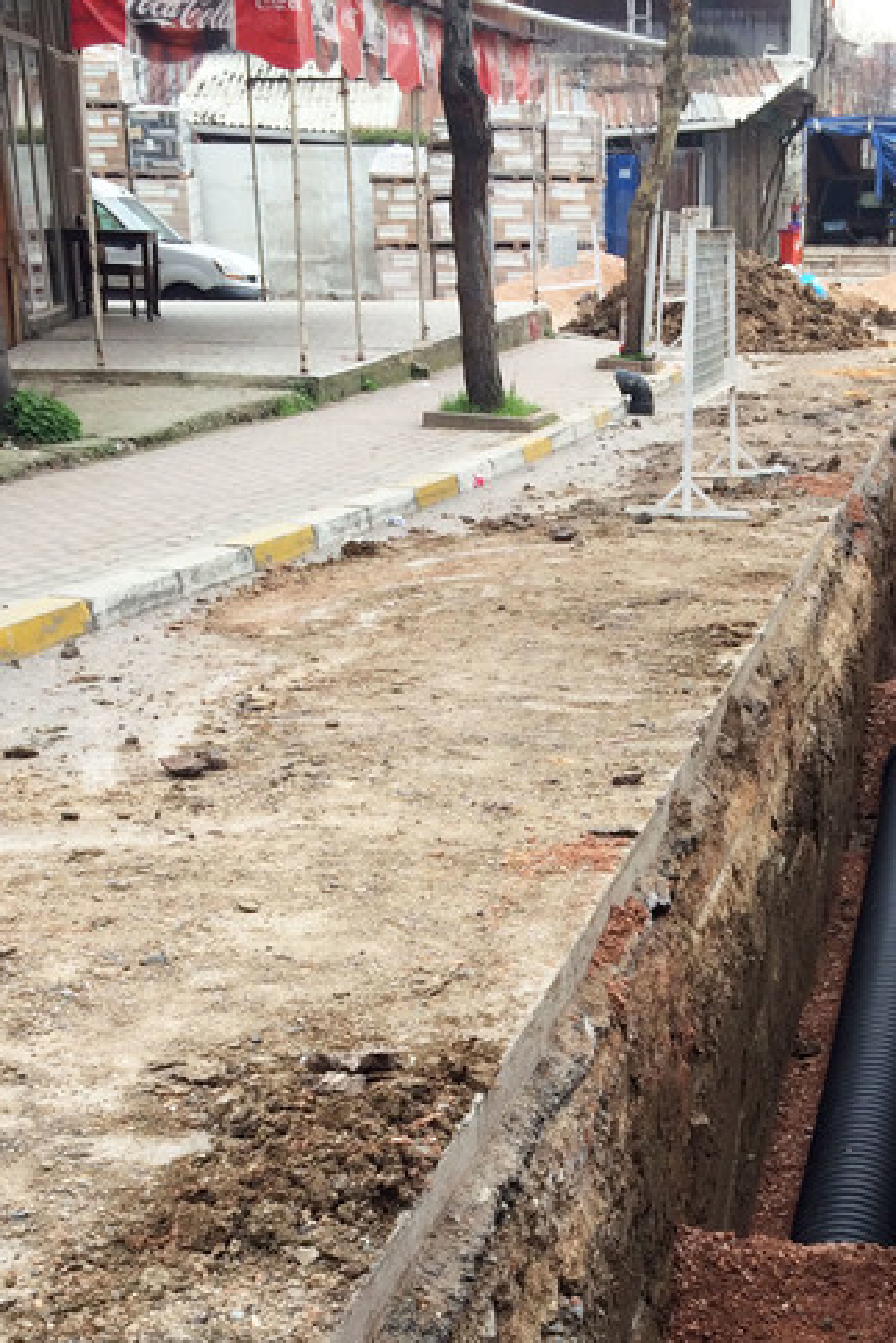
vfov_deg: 33.8
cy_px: 1010
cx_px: 637
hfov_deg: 23.2
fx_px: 2164
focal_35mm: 58
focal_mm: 4.12
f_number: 2.2
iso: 32
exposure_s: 1/287
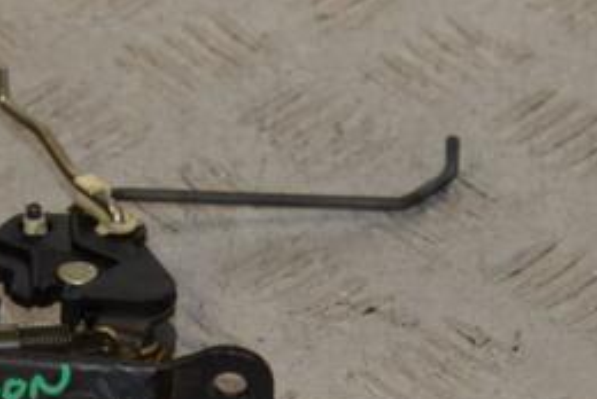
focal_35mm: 242
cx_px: 154
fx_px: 4018
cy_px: 342
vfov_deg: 5.7
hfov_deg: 8.5
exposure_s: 1/200
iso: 800
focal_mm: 70
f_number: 8
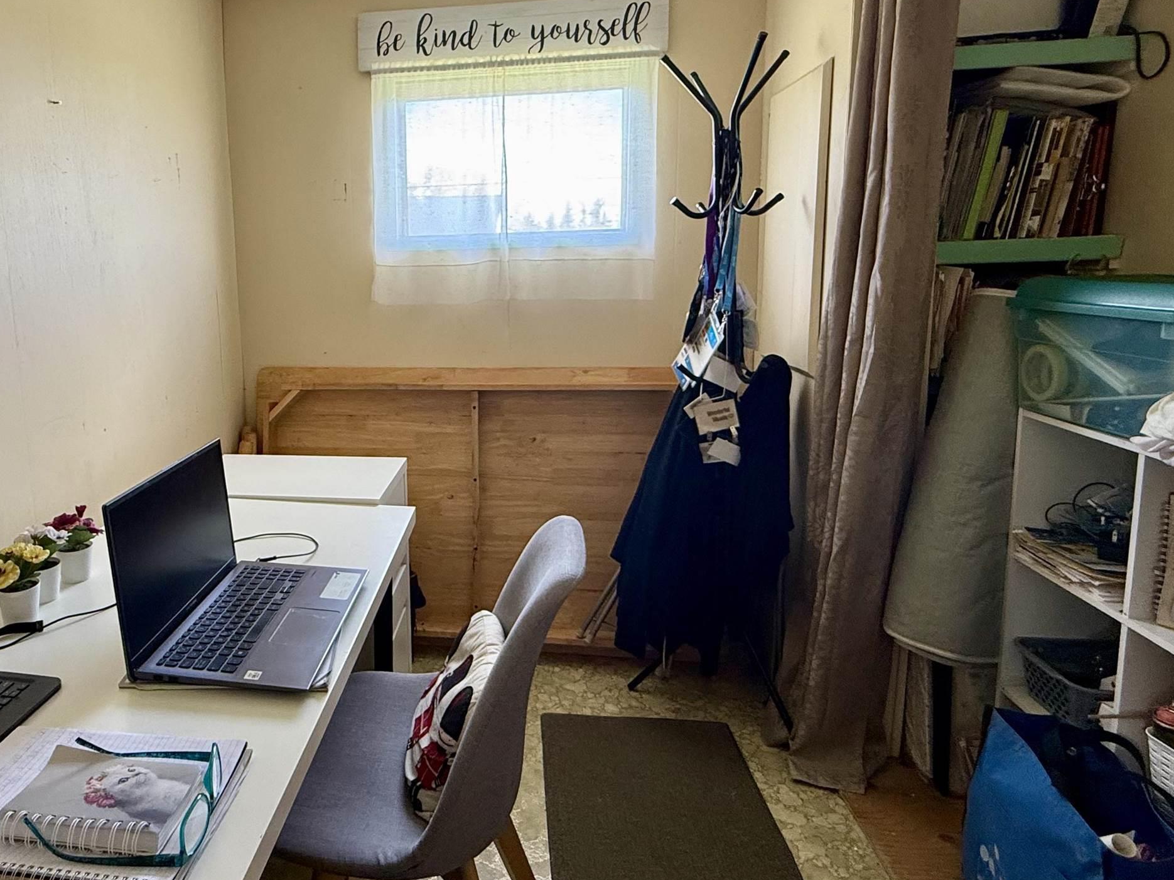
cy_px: 375
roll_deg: +0.2
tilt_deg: -7.9
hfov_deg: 71.9
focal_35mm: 23
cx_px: 397
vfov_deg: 58.6
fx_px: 780
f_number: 2.2
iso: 200
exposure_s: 1/99
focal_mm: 2.22
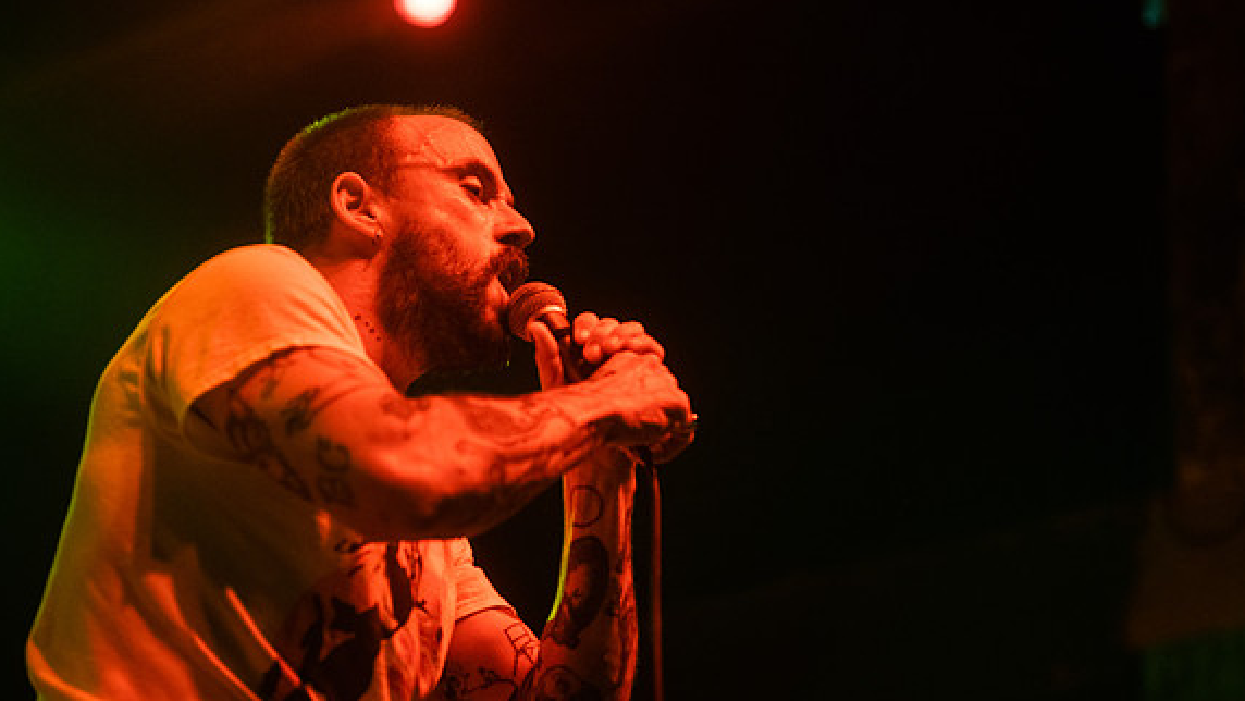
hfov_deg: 25.0
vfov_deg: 14.2
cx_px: 620
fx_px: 2807
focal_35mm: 85
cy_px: 415
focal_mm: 80
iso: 1600
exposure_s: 1/160
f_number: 3.2
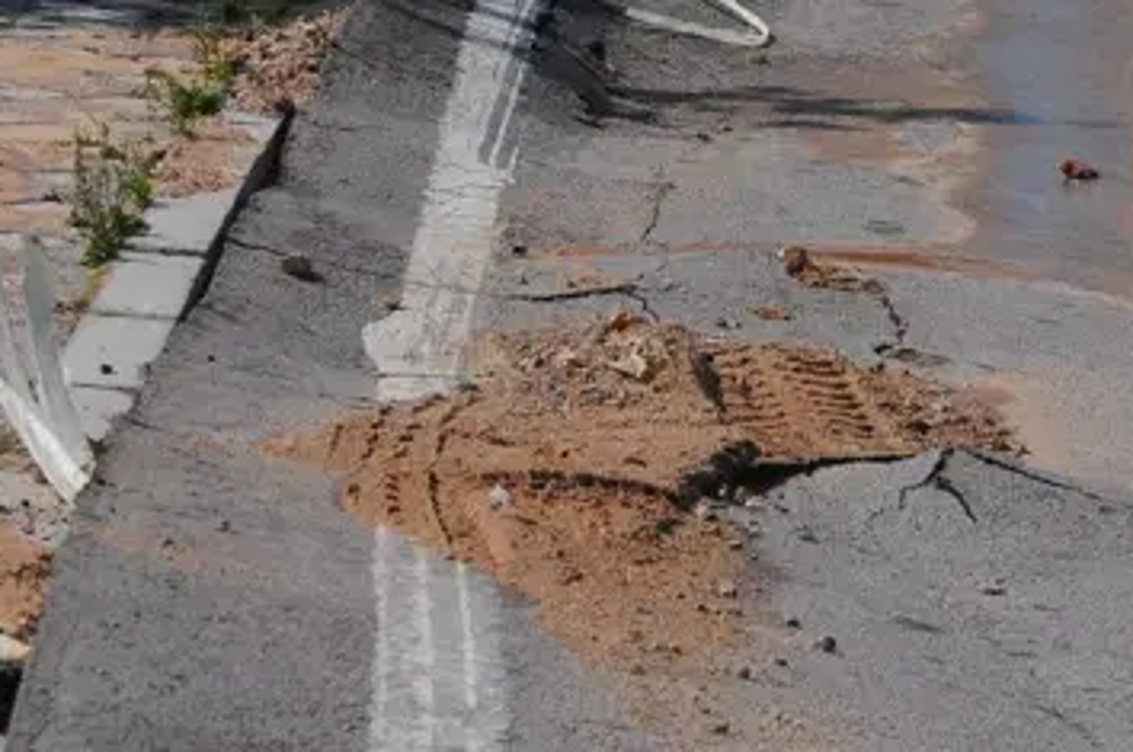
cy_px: 86
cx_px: 631
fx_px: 4683
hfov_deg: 13.8
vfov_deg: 9.1
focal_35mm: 149
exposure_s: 1/2000
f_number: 5.6
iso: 320
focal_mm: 40
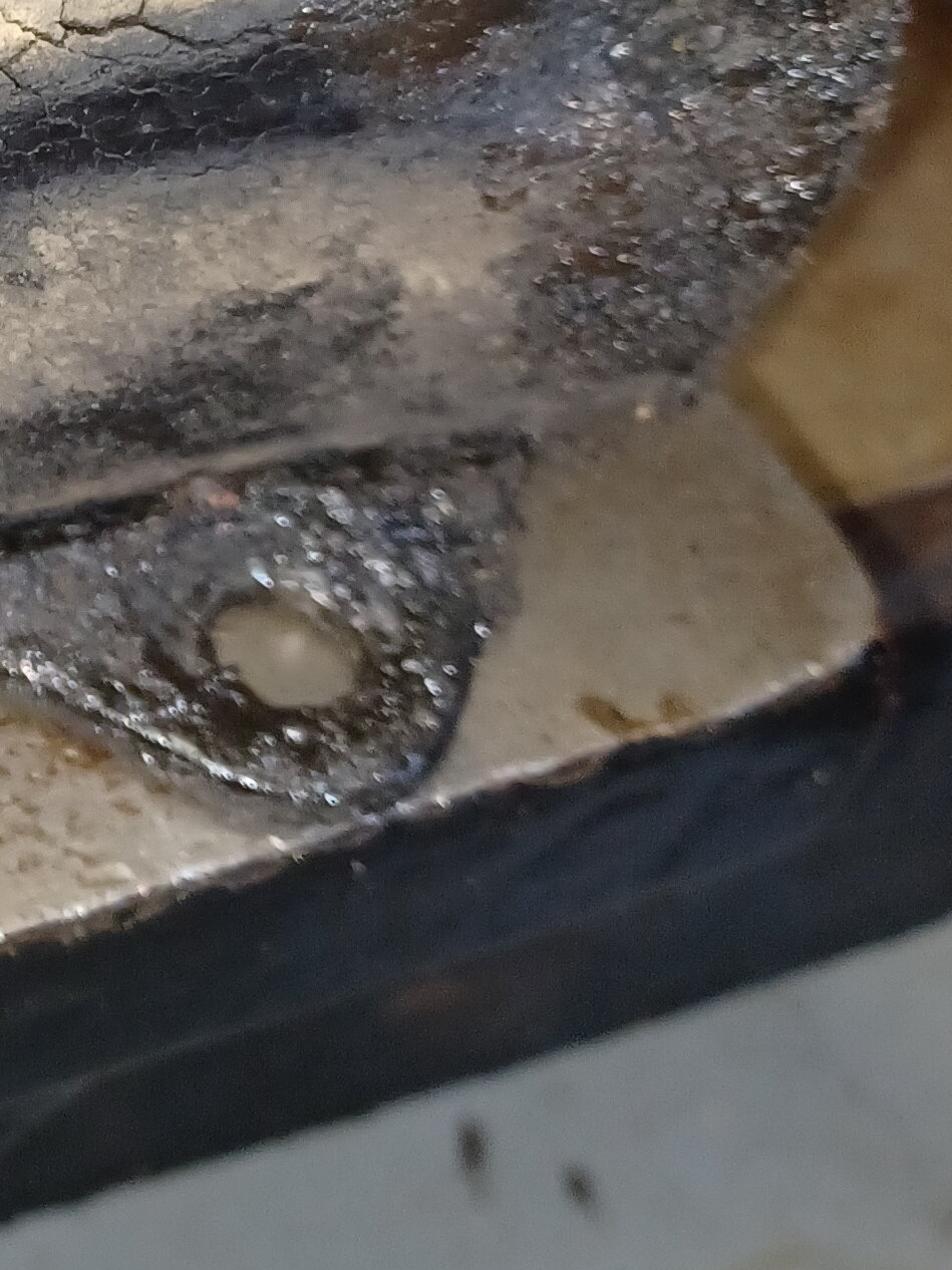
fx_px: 2898
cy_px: -73
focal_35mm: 79
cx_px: -421
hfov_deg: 17.1
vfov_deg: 23.4
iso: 320
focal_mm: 4.6
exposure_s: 1/60
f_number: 1.8
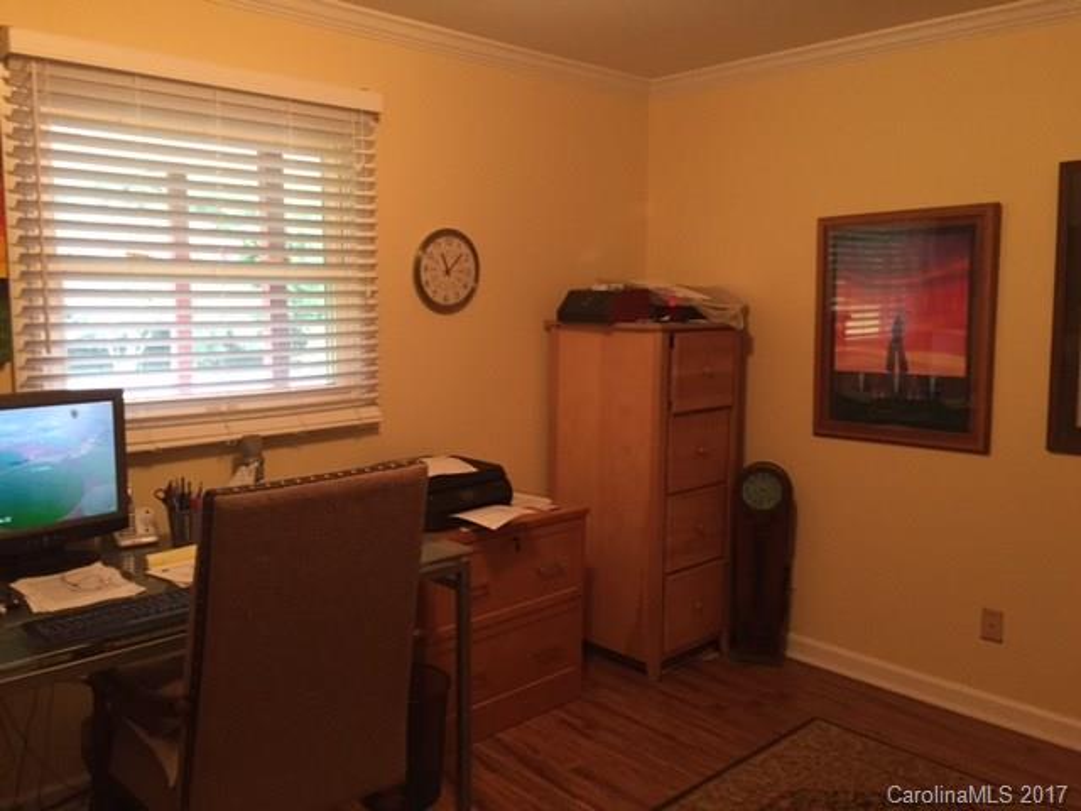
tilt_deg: -7.1
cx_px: 540
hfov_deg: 61.7
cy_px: 406
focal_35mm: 29
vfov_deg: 48.2
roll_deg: -1.0
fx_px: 906
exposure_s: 1/30
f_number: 2.2
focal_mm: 4.15
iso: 200
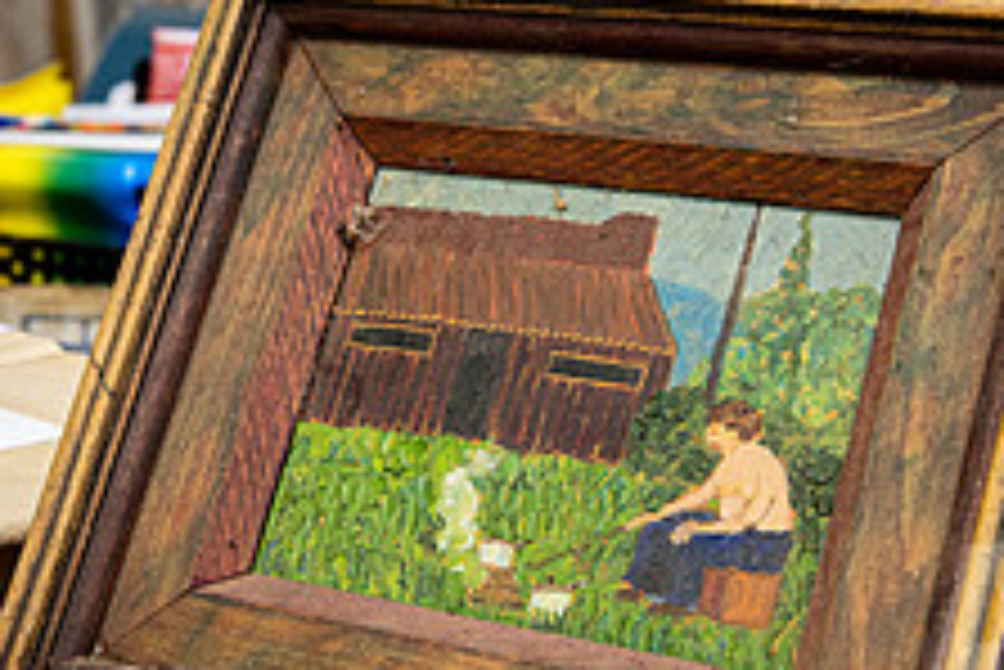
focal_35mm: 99
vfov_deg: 13.8
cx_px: 311
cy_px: 146
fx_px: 2763
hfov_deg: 20.5
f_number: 5.6
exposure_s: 1/4
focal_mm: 38
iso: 64
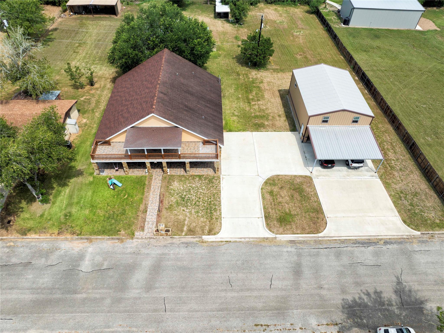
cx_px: 222
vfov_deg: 56.8
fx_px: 308
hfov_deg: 71.6
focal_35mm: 24
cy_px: 166
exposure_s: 1/1250
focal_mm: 12.29
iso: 100
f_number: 2.8
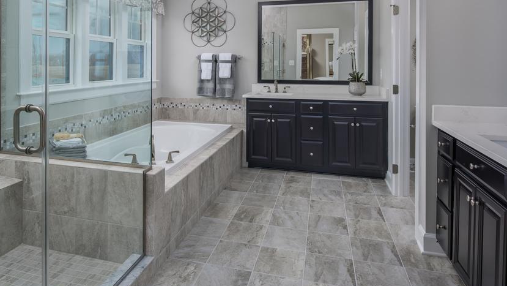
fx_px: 323
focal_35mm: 24
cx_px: 223
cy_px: 106
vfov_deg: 47.3
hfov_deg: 76.0
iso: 320
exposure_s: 1/250
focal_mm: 19
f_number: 9
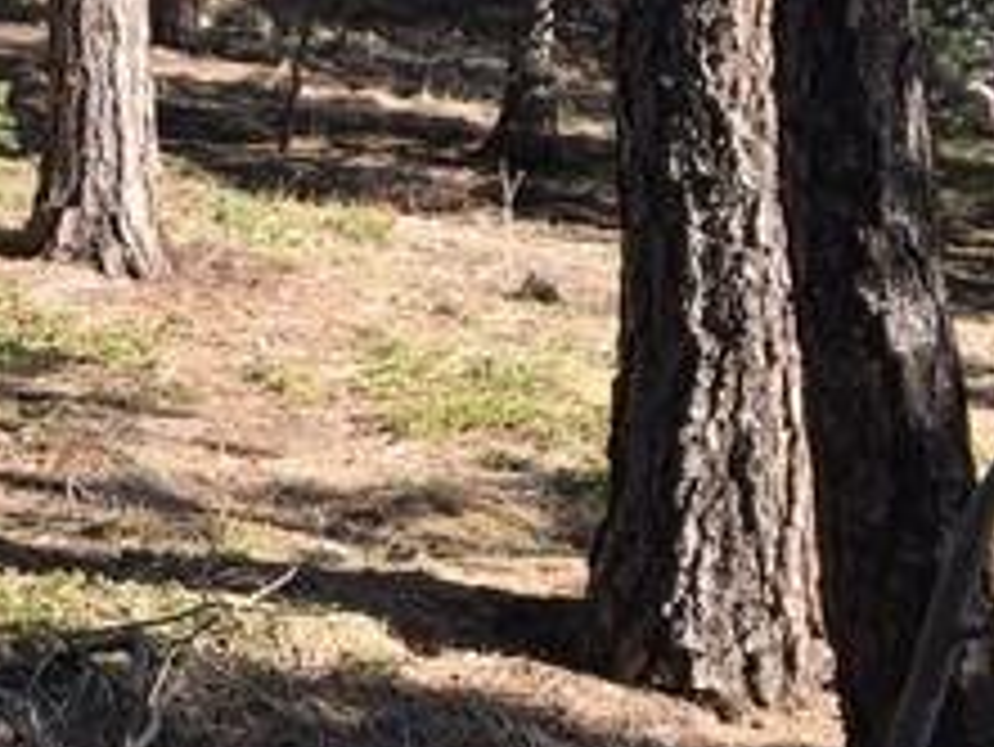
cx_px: 31
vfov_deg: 17.5
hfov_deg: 22.5
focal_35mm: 84
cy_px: 531
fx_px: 2413
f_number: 2.2
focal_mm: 4.15
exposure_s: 1/455
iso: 25
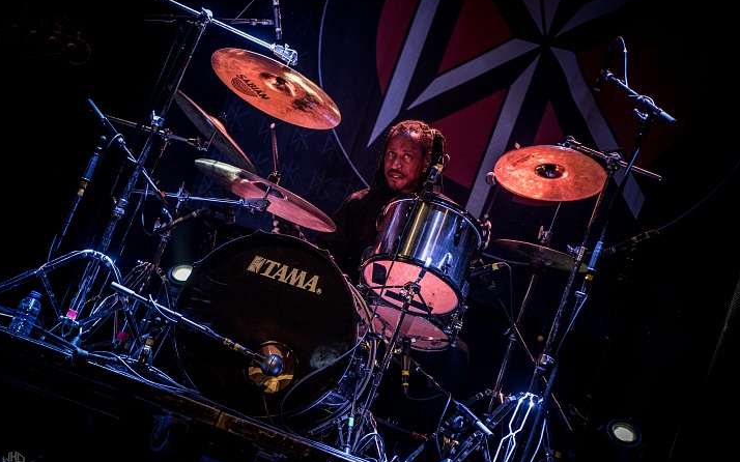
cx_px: 368
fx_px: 1452
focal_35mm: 72
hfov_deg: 28.6
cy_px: 235
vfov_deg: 18.1
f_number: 2.8
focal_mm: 70
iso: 1000
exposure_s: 1/80
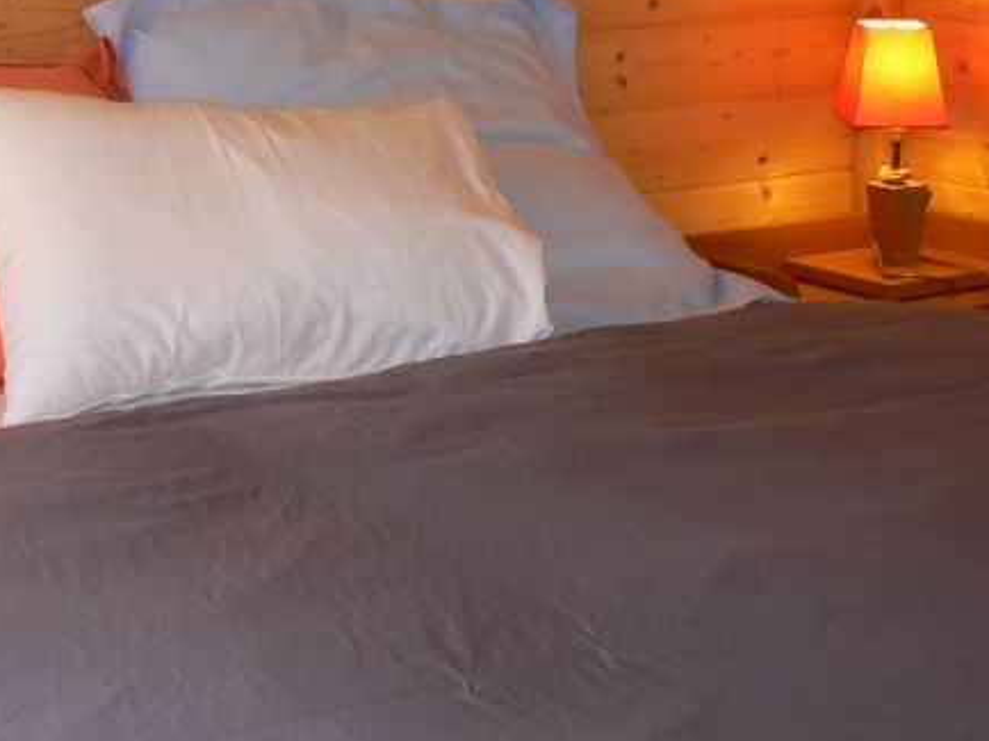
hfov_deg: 22.7
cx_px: 171
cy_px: 48
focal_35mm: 85
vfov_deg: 17.1
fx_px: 2427
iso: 100
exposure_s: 1/40
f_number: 2.8
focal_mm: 6
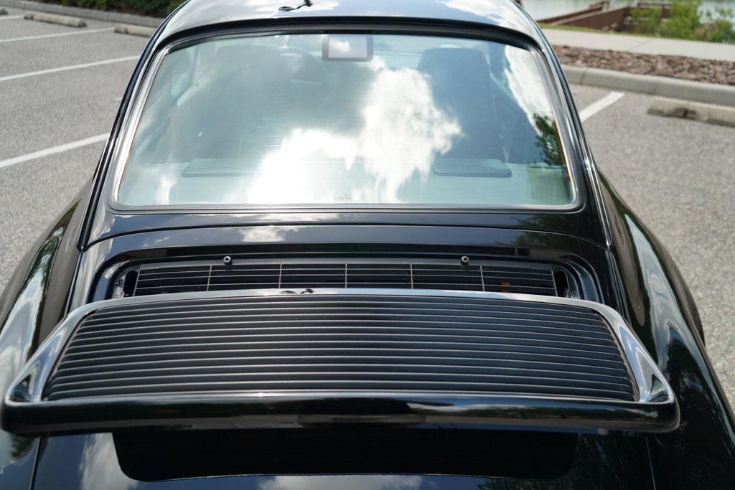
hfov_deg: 63.7
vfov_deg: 45.0
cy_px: 245
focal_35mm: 29
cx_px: 368
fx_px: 592
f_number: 4
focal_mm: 29
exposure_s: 1/60
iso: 125
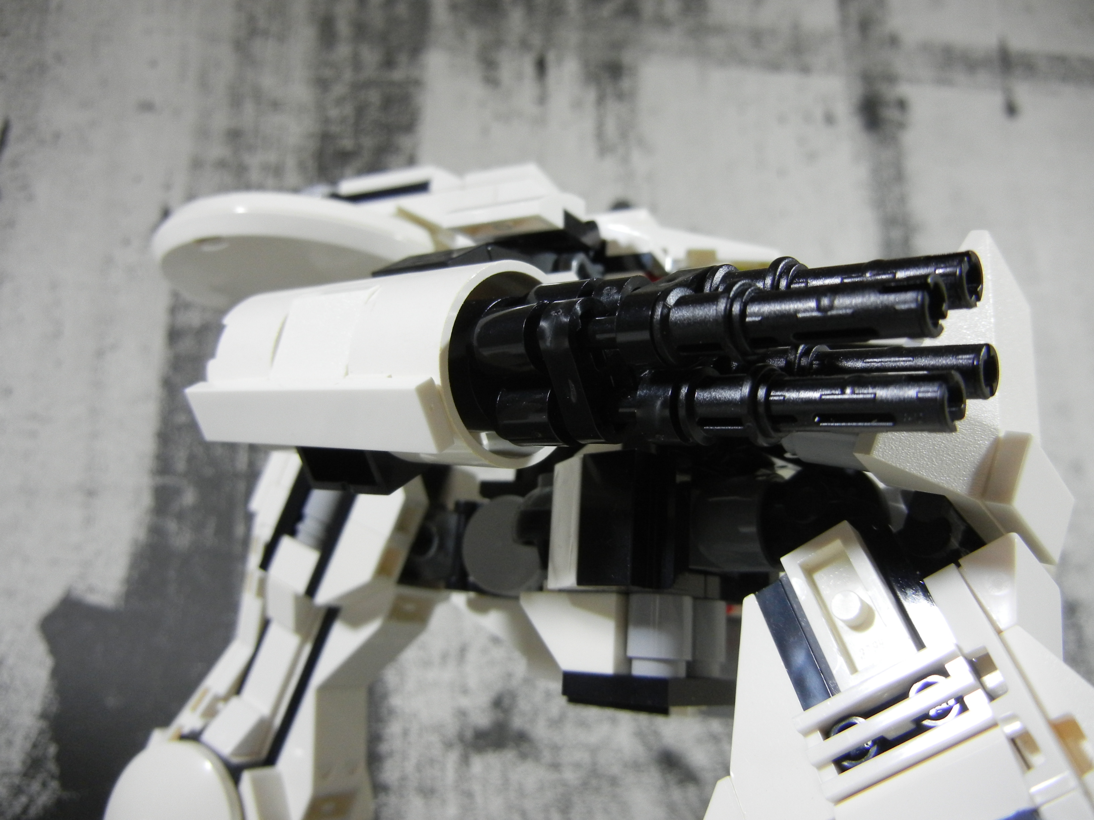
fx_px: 948
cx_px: 547
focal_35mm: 30
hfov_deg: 60.0
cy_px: 410
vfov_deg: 46.8
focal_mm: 5.4
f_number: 3.5
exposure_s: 1/44.1
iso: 400
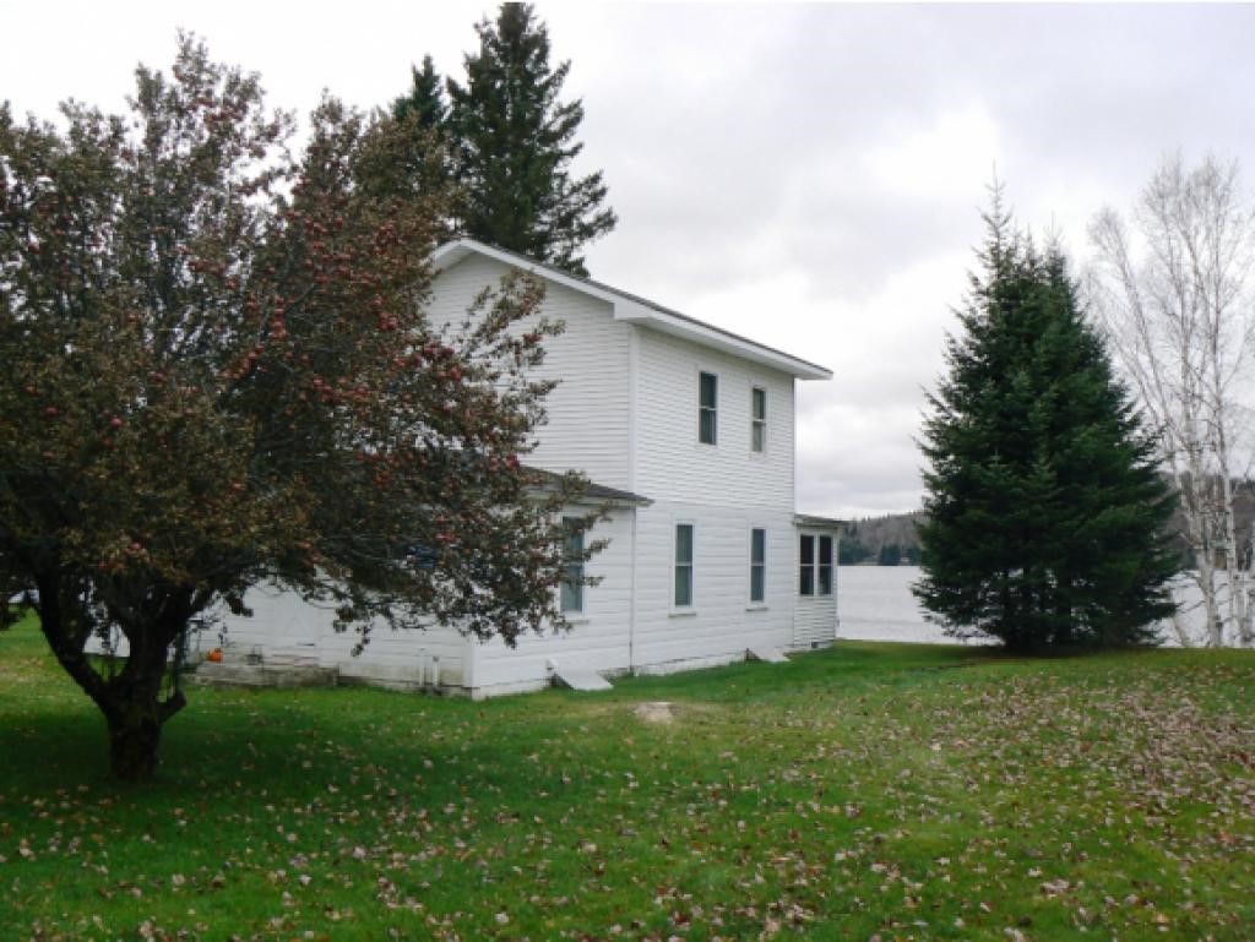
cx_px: 628
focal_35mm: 36
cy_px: 471
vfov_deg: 39.7
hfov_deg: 51.3
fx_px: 1306
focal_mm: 6
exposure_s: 1/50
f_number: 3.6
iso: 80
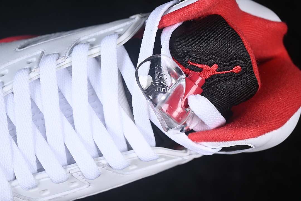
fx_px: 627
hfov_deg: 27.0
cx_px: 150
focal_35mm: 75
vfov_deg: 18.2
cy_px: 100
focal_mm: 50
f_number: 7.1
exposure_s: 1/80
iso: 160
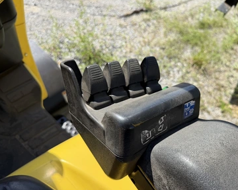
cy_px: 95
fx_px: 183
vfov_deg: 54.9
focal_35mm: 26
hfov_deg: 65.9
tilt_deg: -47.8
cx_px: 130
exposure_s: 1/2801
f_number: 1.78
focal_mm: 6.76
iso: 100
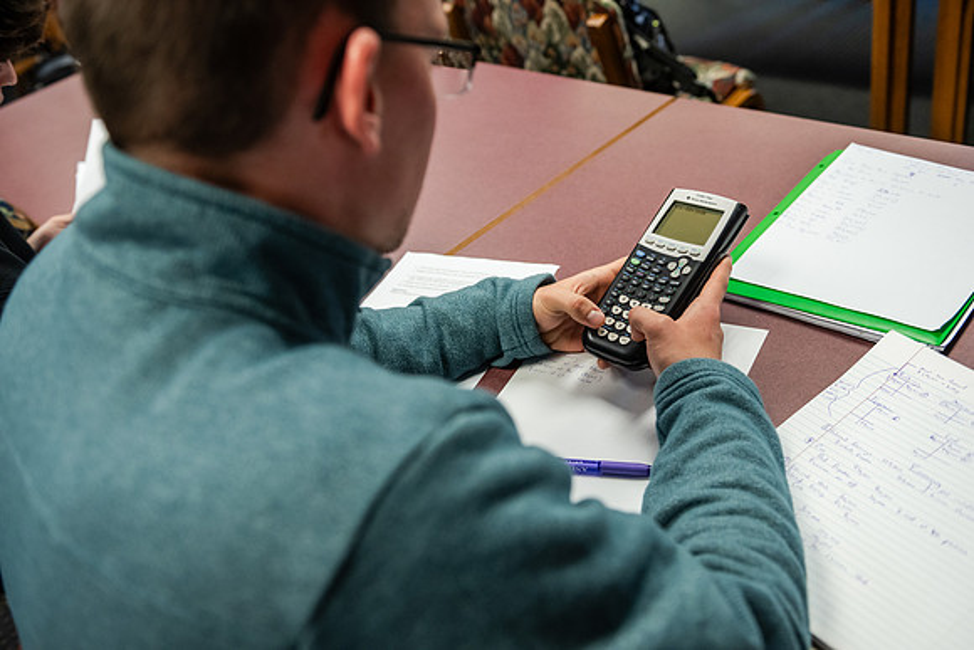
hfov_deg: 58.7
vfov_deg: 41.1
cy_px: 325
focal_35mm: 32
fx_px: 866
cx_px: 487
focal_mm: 32
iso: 2000
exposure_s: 1/200
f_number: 3.5
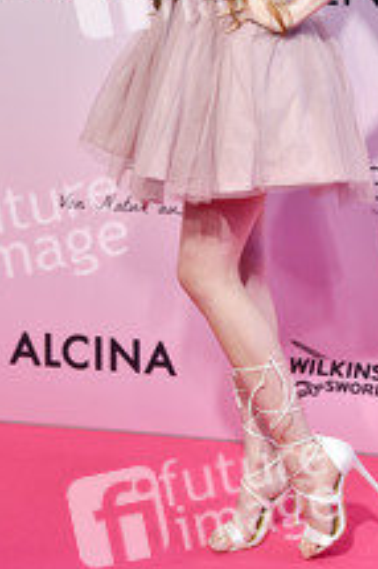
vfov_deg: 18.7
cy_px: 109
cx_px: 280
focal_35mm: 108
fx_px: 1704
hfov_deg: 12.6
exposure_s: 1/200
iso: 1250
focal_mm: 58
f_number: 6.3
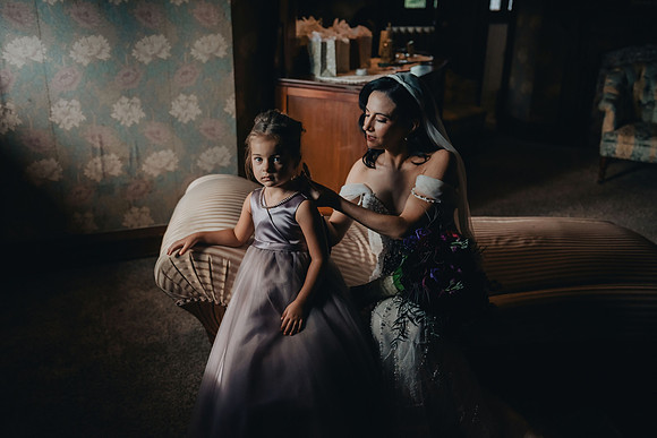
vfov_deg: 37.9
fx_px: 639
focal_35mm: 35
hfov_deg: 54.4
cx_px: 328
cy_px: 219
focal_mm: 35
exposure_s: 1/1000
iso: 1250
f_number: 2.8
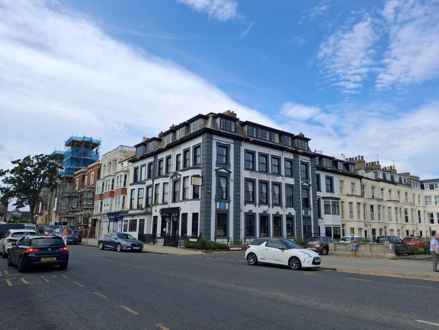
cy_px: 165
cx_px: 220
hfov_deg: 65.3
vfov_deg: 51.4
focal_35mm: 27
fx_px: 342
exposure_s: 1/628
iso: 20
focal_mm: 4
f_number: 1.8
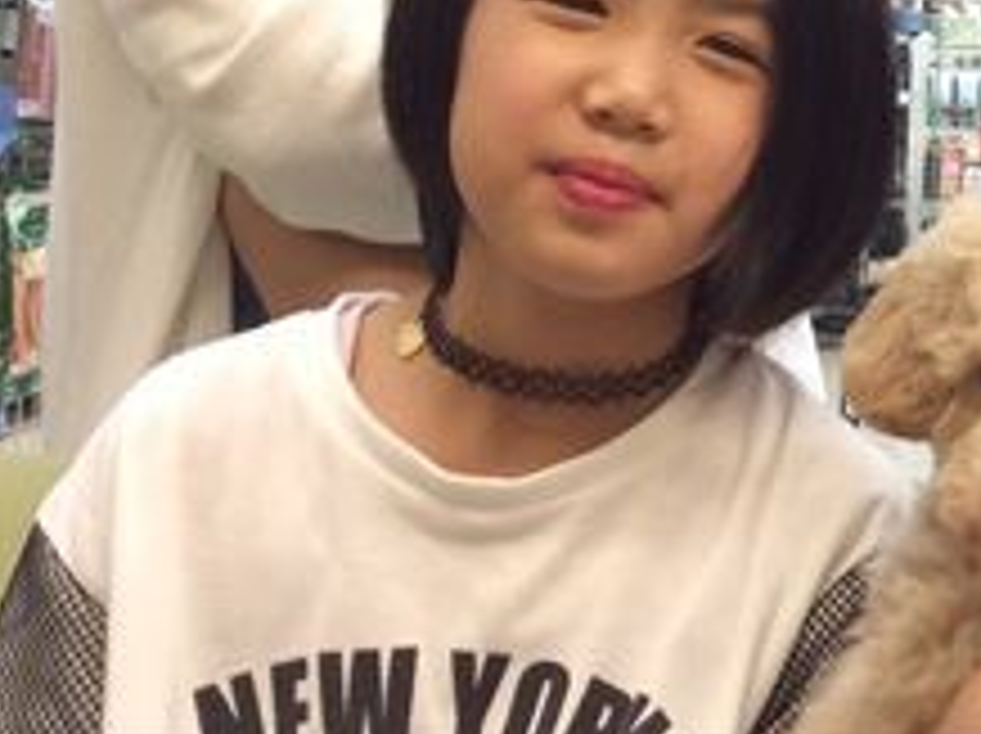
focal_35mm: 88
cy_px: -257
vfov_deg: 15.8
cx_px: 1044
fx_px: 2491
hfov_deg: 21.3
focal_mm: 3.3
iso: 80
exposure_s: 1/24
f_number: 2.4
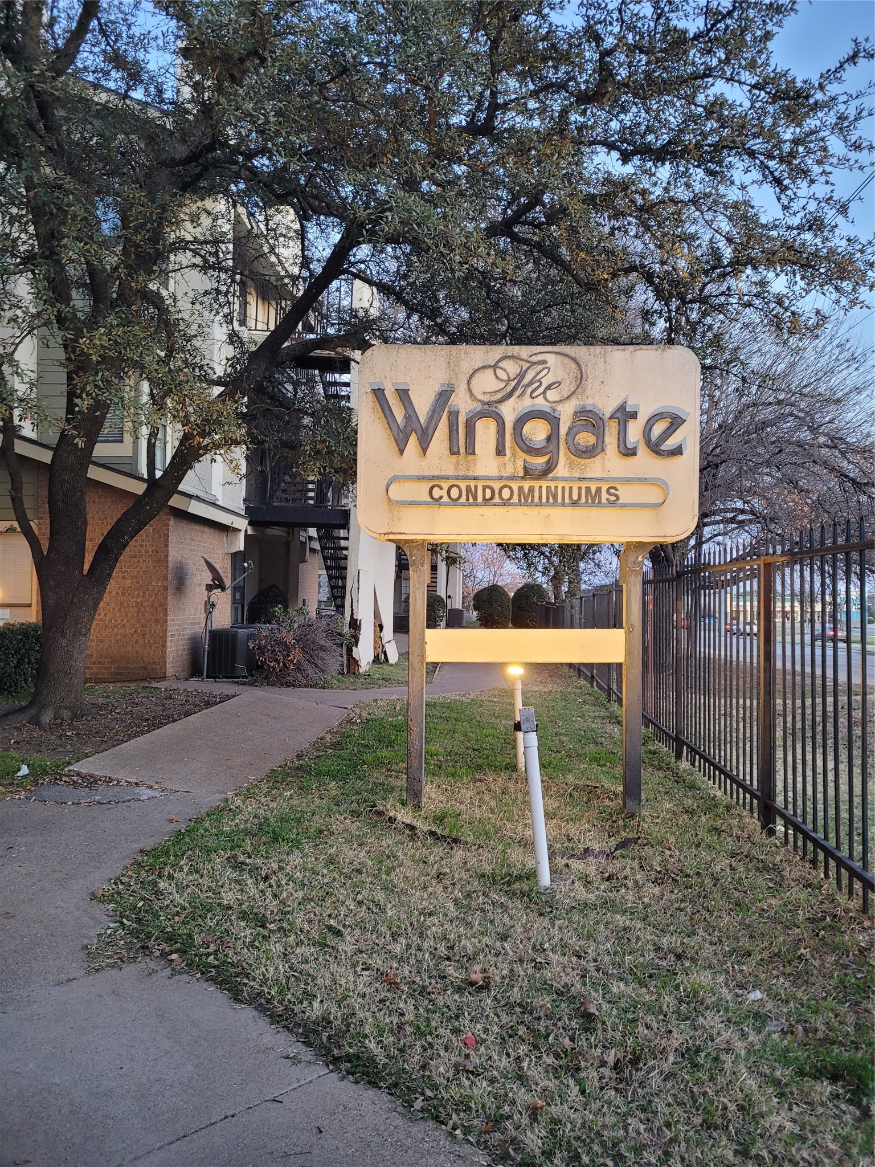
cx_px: 438
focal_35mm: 26
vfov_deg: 67.3
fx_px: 876
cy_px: 584
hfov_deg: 53.1
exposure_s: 1/40
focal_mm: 5.4
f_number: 1.8
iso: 200
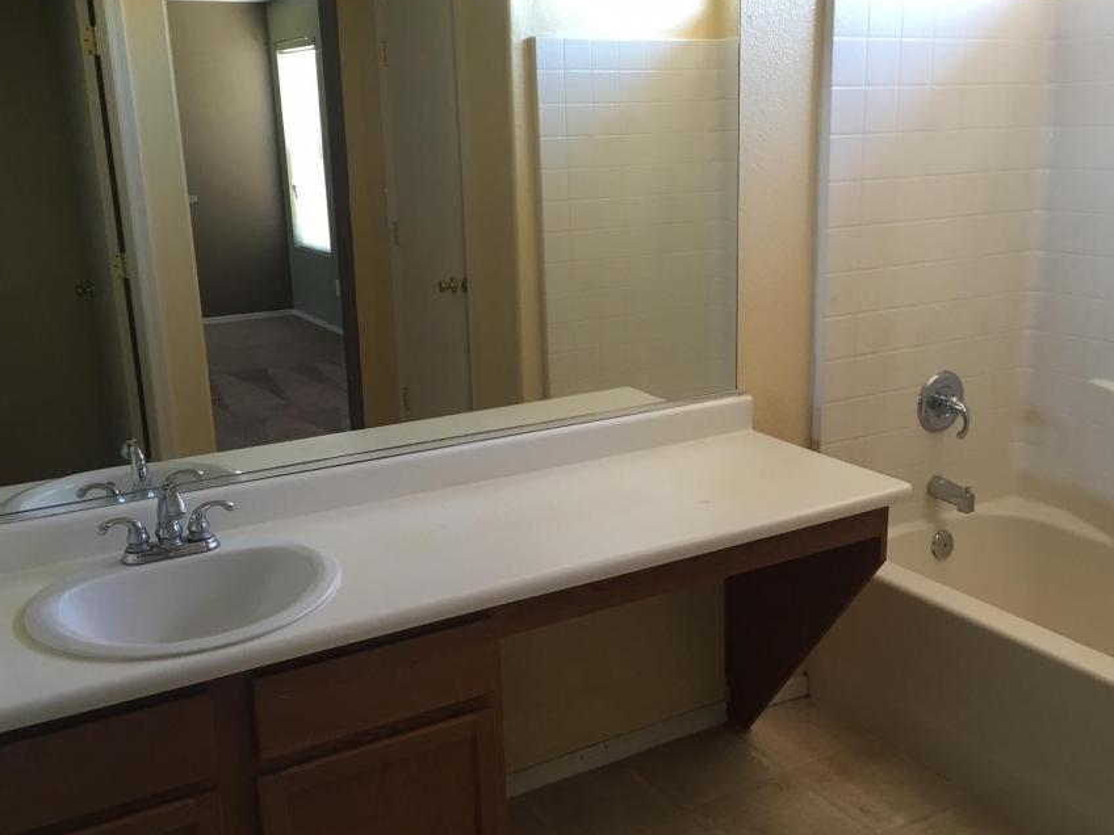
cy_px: 427
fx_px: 1126
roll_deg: +0.9
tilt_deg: -14.1
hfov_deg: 52.5
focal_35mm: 35
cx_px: 610
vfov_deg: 40.7
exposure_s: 1/30
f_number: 2.2
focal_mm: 4.15
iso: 80
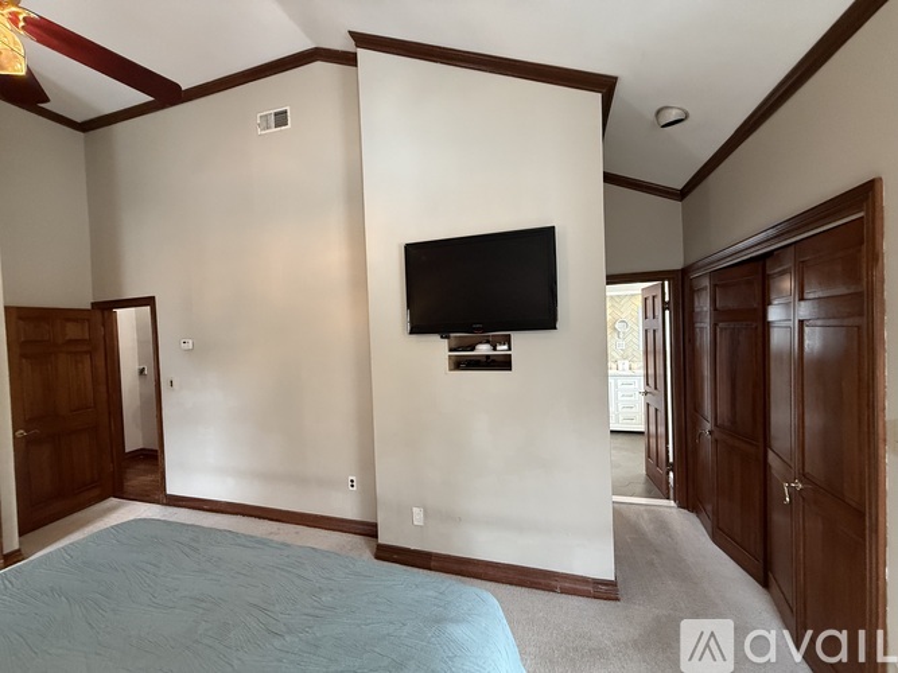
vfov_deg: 85.7
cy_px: 336
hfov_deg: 102.1
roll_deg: +1.5
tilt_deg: -1.3
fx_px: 363
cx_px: 449
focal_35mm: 14
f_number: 2.2
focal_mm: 2.22
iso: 320
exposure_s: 1/60
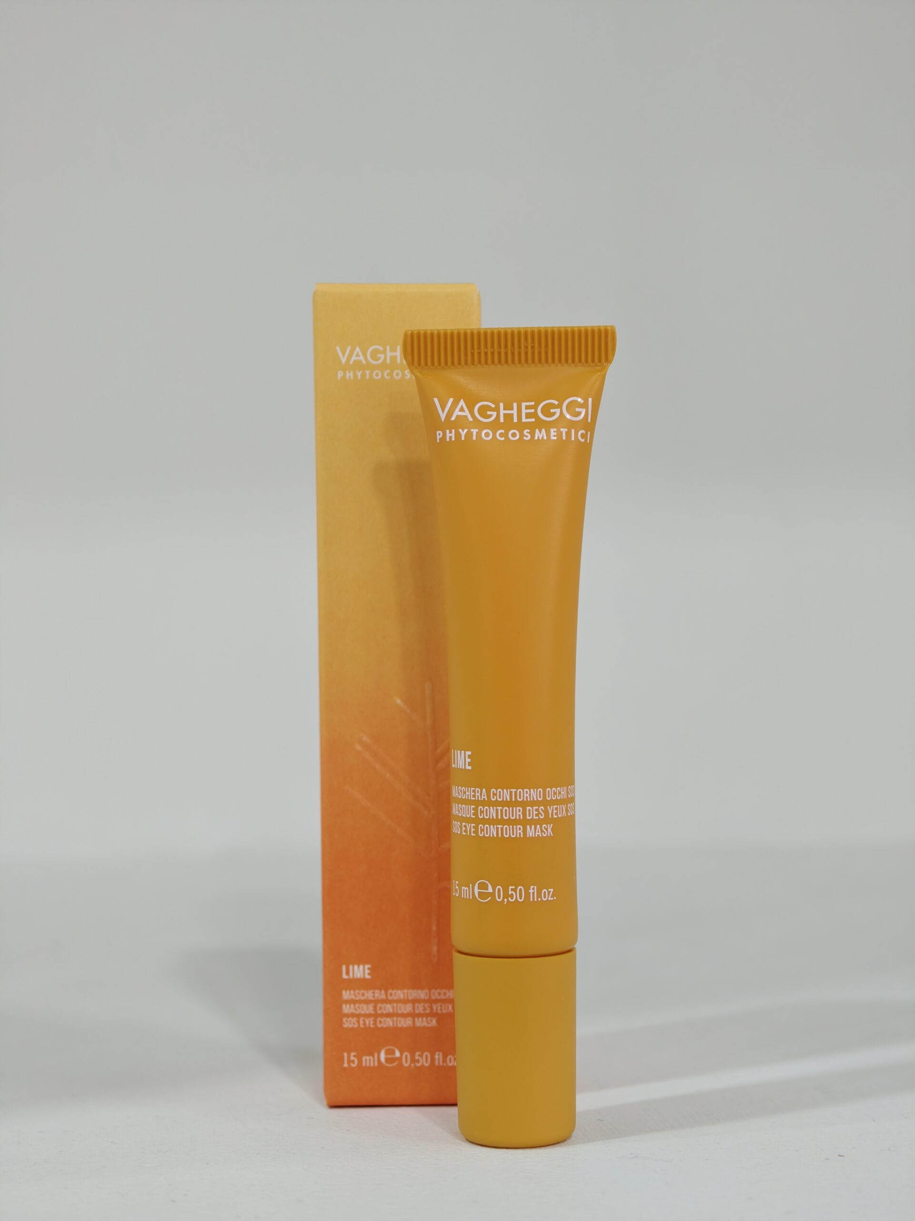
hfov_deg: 21.0
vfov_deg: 27.8
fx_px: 2467
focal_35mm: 70
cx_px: 458
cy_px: 610
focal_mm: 16.53
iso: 640
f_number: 2.1
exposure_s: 1/50
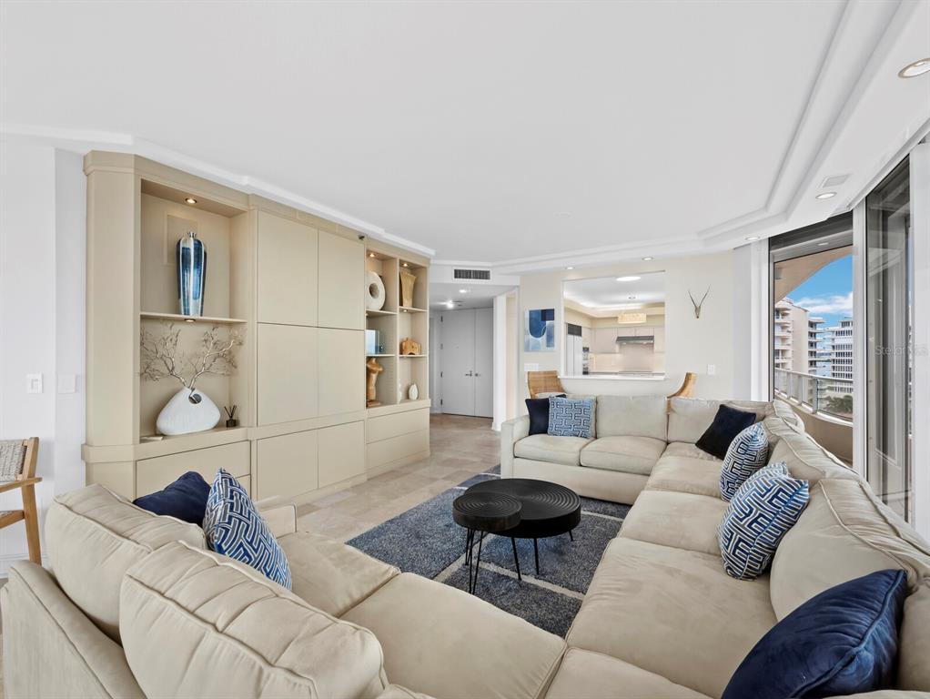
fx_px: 376
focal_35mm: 14
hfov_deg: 102.0
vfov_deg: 85.7
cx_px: 465
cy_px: 350
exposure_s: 1/6
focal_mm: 7
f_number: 11
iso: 400
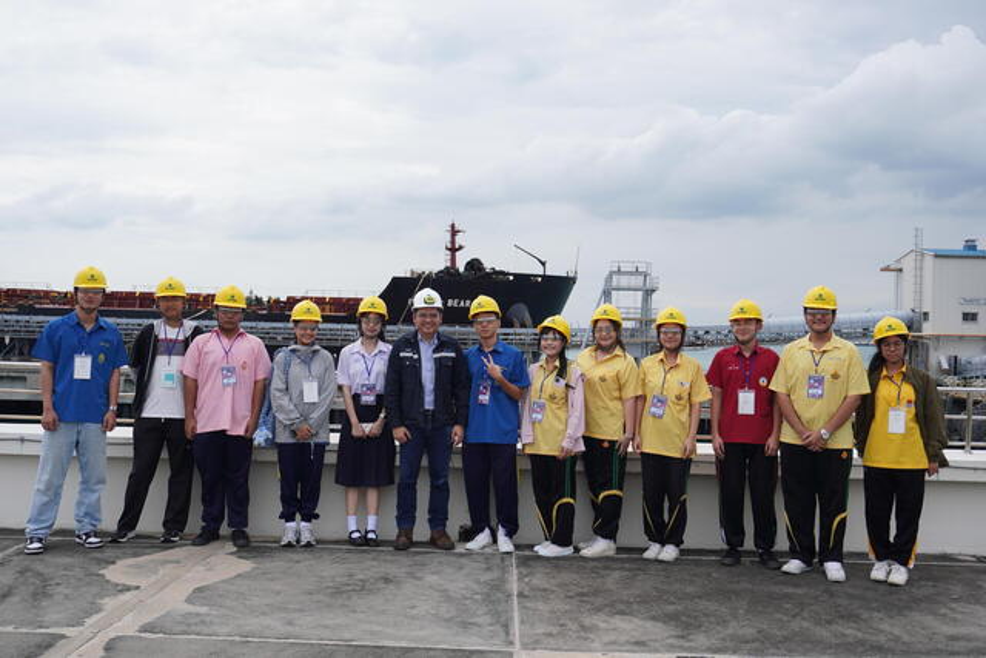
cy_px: 329
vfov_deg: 36.9
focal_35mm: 36
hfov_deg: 53.1
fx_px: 986
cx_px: 493
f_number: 5
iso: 100
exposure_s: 1/640
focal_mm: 24
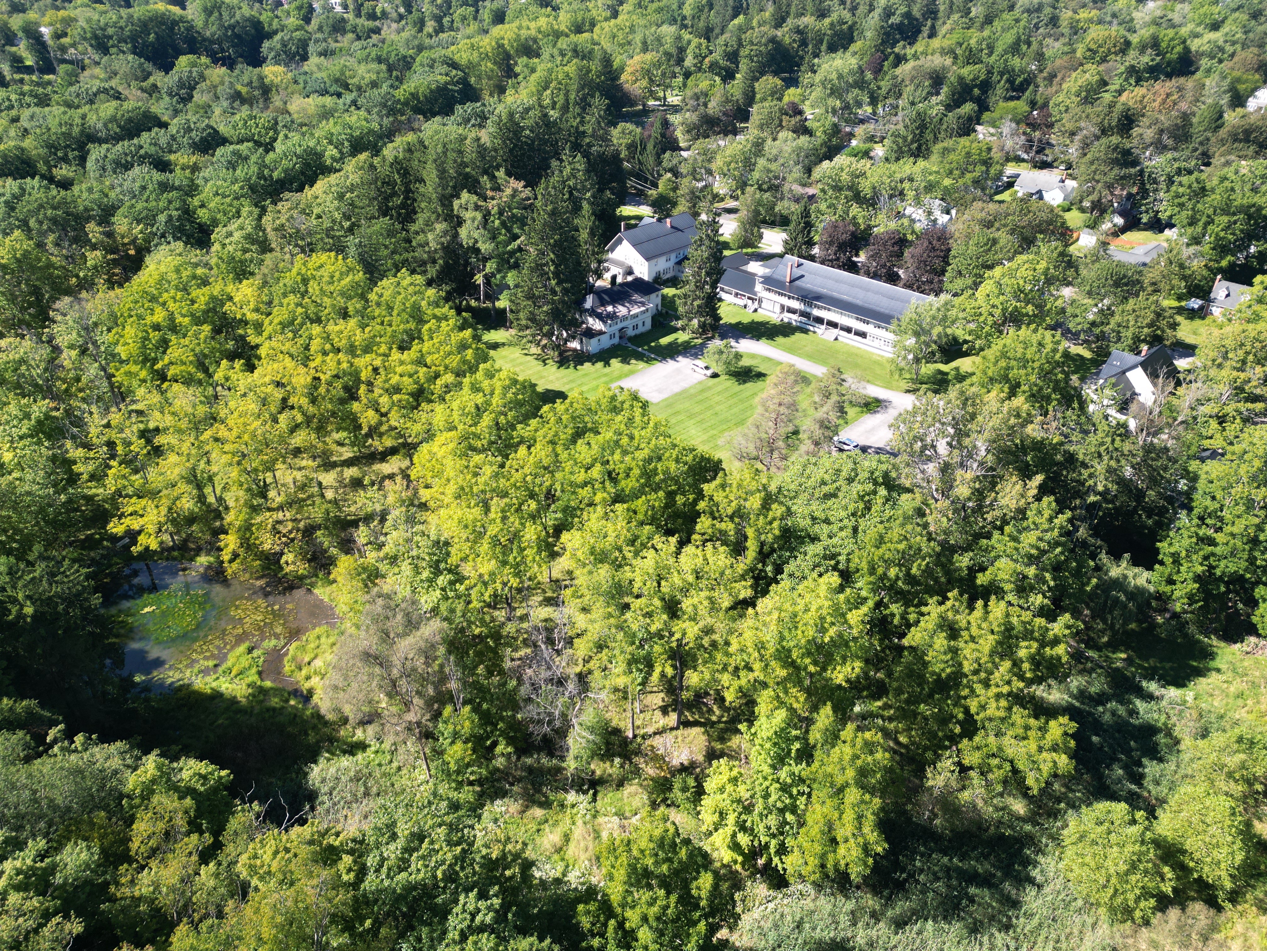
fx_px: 878
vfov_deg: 56.8
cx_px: 634
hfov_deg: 71.6
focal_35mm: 24
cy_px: 476
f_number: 1.7
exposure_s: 1/725
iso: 100
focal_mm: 6.72
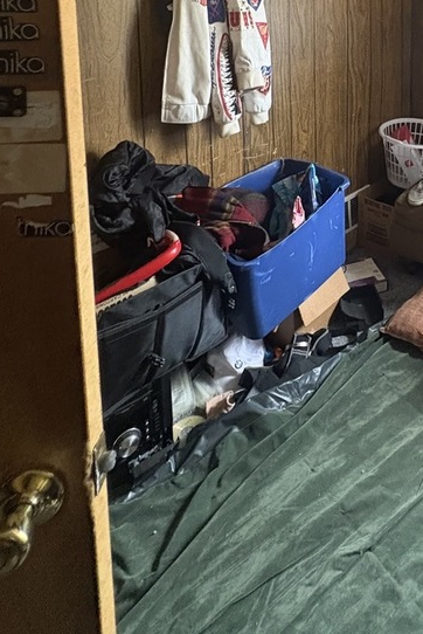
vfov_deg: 53.4
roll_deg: +0.0
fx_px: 510
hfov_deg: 38.8
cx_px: 441
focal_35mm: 29
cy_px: 34
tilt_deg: -4.4
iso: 1000
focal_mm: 2.22
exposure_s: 1/52
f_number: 2.2
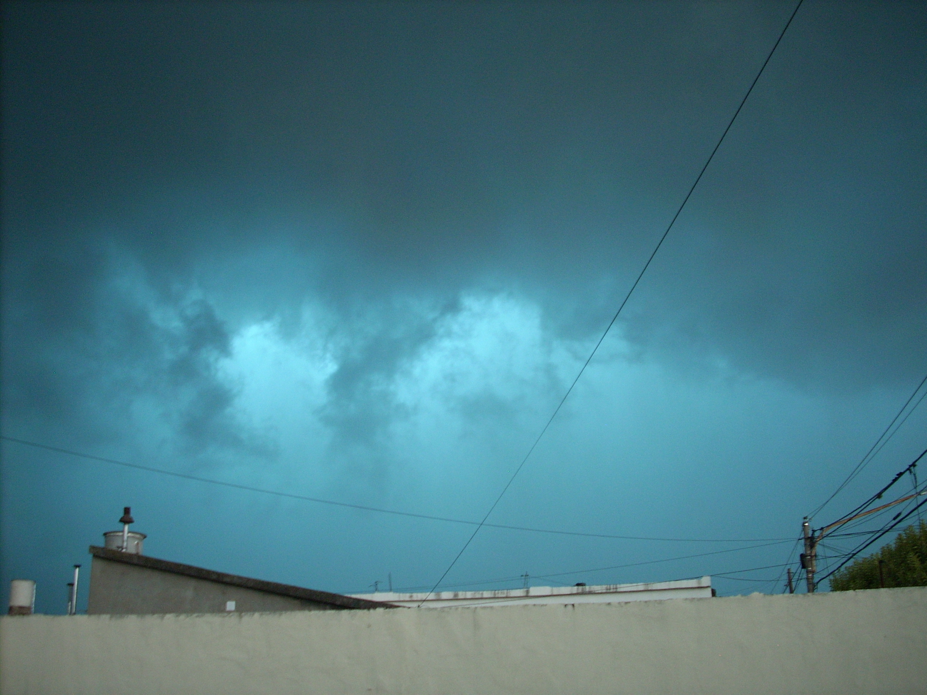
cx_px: 464
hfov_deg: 50.1
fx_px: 991
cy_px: 348
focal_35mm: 37
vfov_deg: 38.7
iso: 129
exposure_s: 1/30
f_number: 2.8
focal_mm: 6.2
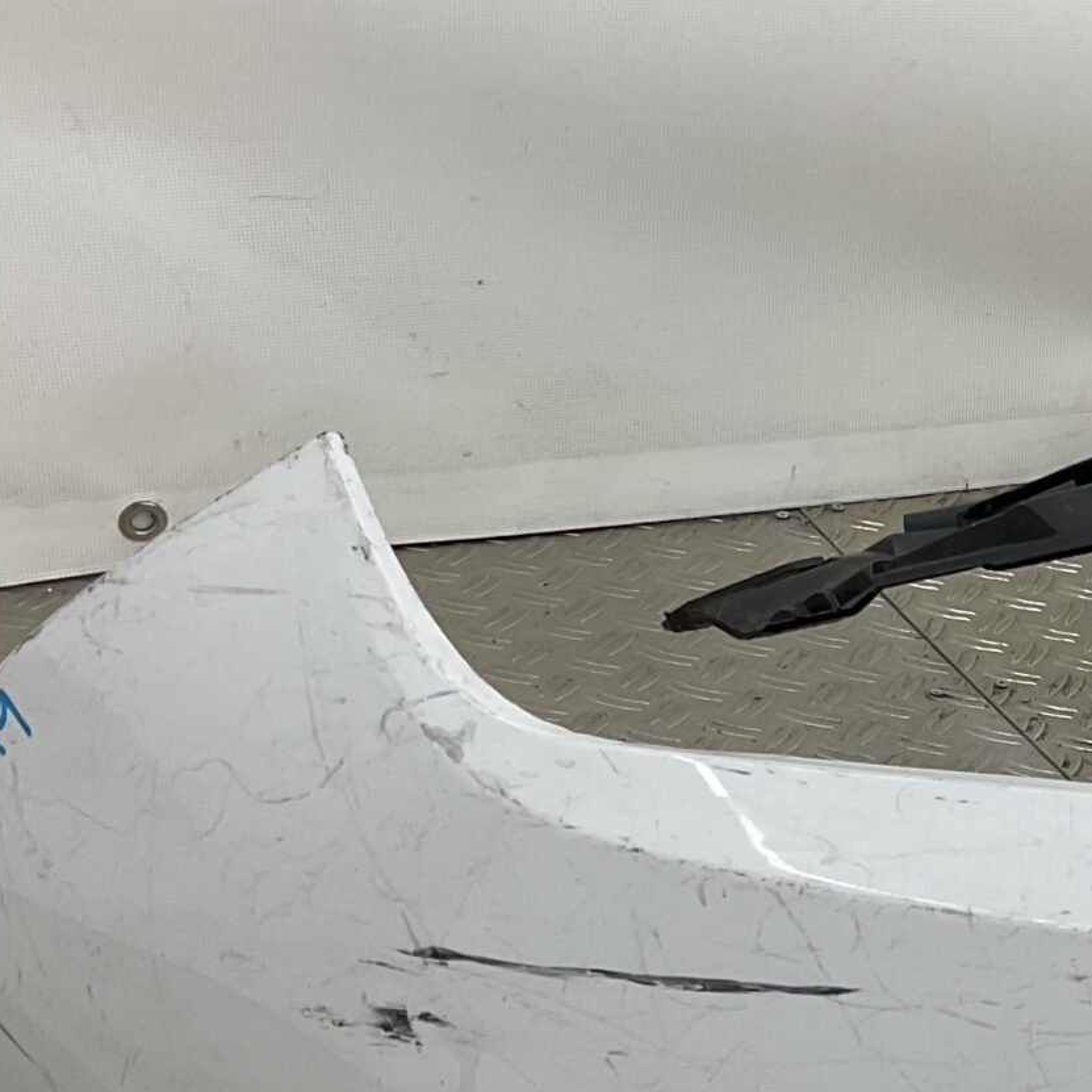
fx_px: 2820
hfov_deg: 20.5
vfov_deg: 21.4
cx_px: 1311
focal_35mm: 79
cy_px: 999
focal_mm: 3
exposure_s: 1/120
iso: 20
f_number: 1.8
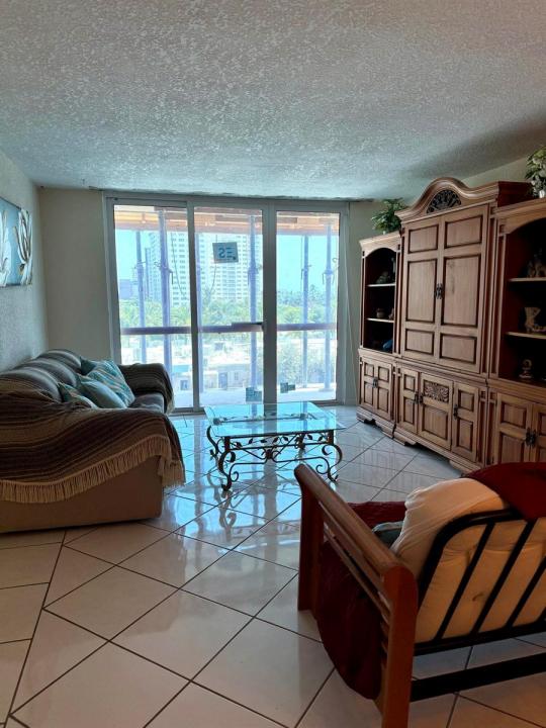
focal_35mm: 24
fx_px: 505
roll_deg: +0.3
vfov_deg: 71.6
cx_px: 273
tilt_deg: -7.8
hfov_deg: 56.8
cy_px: 364
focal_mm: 6.76
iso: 160
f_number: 1.78
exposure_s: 1/228
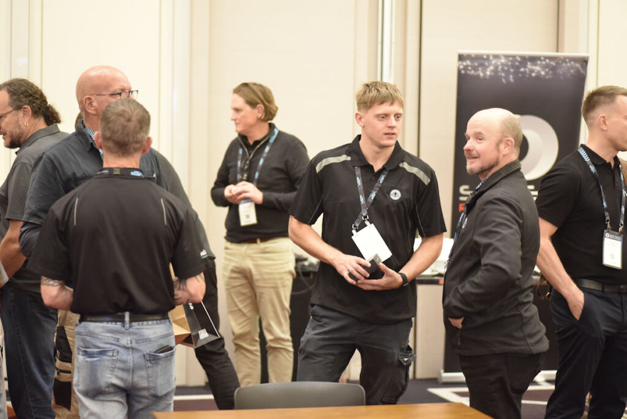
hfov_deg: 20.4
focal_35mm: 100
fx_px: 1743
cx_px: 314
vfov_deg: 13.7
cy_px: 210
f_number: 2.8
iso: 5000
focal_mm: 100
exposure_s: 1/125
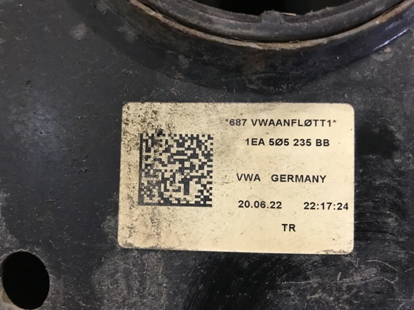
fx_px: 335
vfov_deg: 49.7
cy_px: 155
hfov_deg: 63.5
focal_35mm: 28
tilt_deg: -72.3
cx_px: 207
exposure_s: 1/13
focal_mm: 3.99
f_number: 1.8
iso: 100
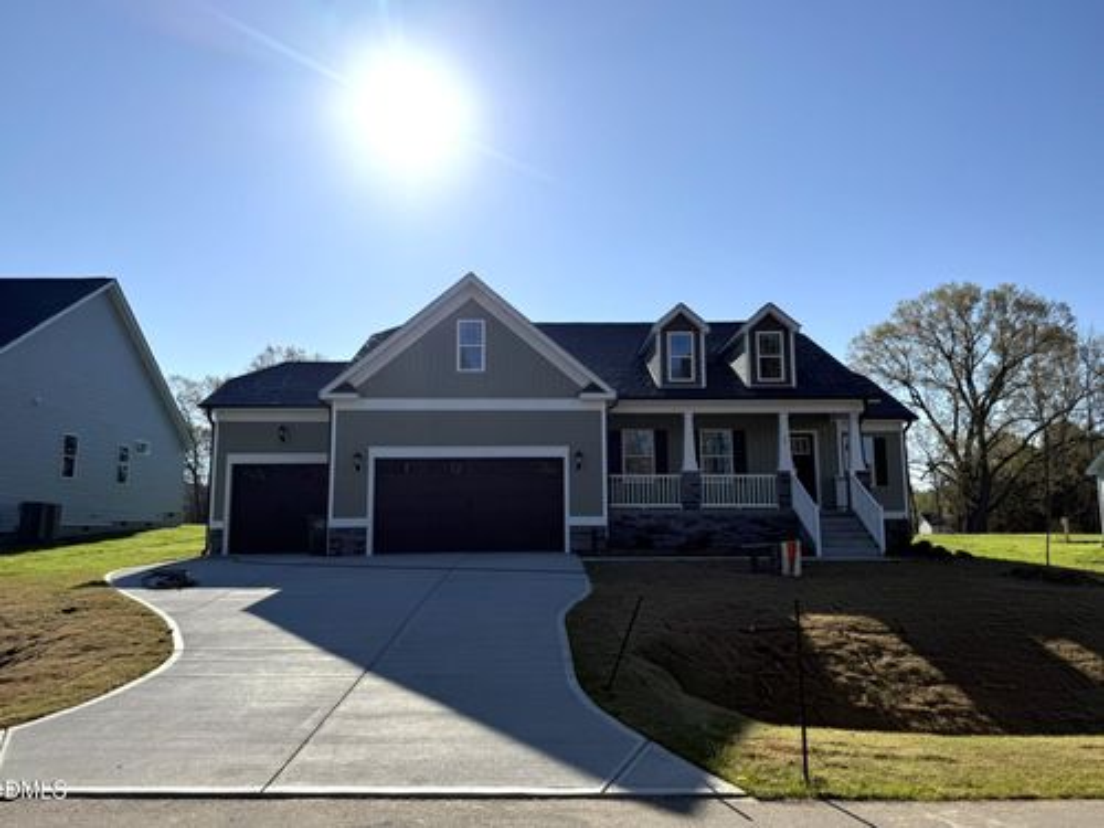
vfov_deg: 54.9
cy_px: 414
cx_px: 552
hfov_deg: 69.4
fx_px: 797
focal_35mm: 25
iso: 80
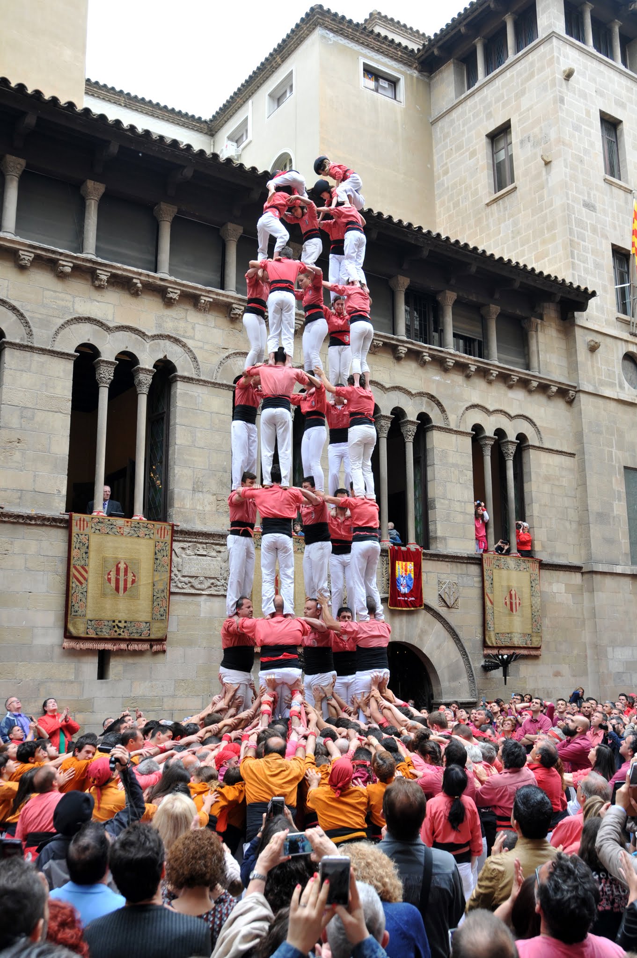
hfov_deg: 39.9
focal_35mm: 33
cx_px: 318
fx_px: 878
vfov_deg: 57.3
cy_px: 479
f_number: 6.3
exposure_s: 1/160
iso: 250
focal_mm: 22
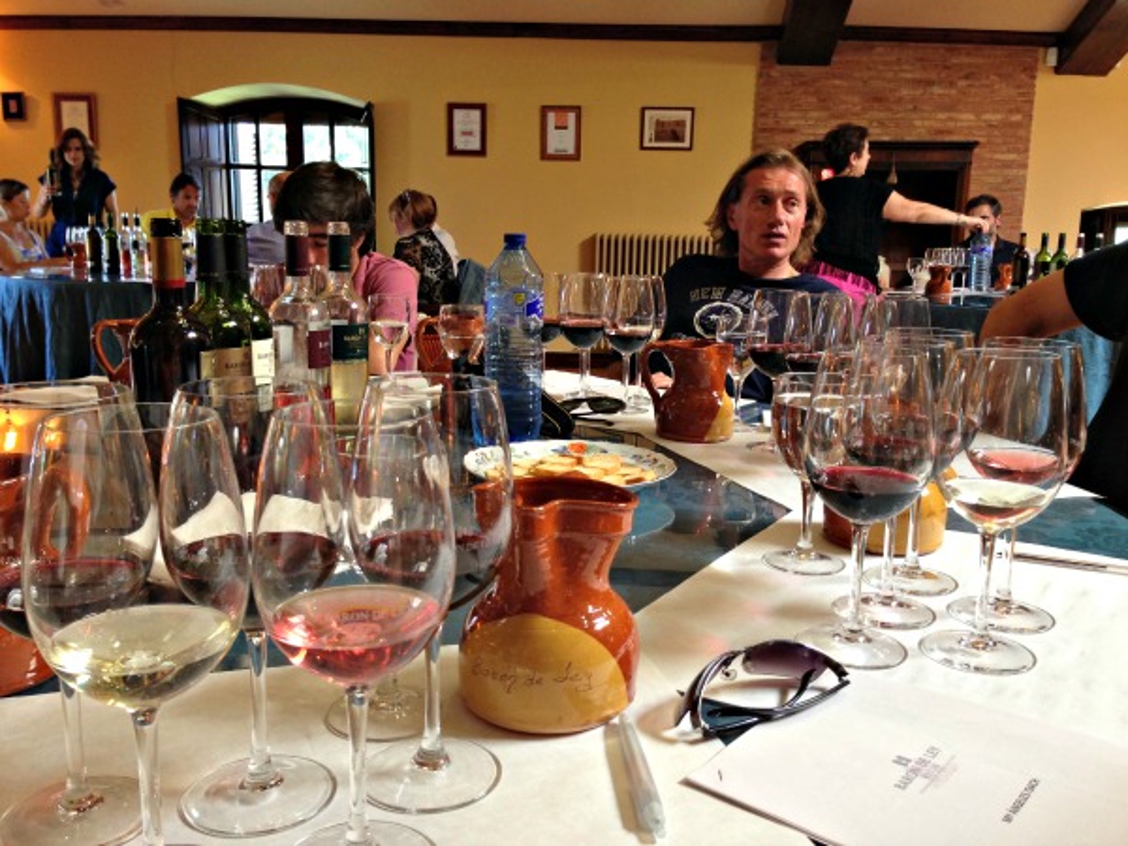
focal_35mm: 33
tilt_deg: -11.2
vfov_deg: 42.9
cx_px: 564
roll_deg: -1.6
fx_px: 1075
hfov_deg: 55.4
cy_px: 423
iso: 80
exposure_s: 1/20
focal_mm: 4.12
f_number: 2.4
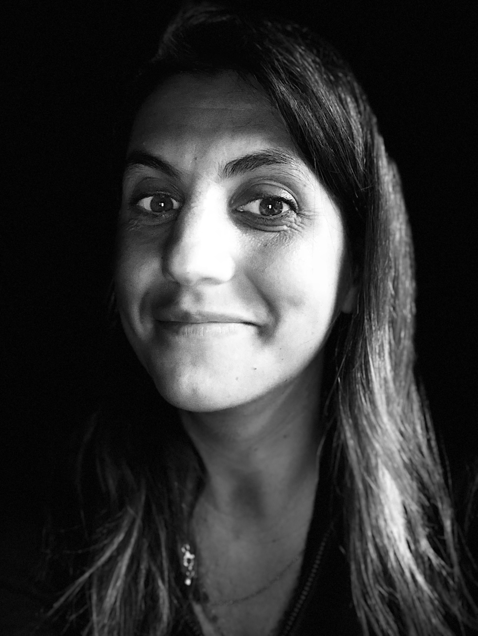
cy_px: 318
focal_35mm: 32
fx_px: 589
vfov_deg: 56.8
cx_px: 239
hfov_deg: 44.2
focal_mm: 2.87
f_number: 2.2
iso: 320
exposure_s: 1/16
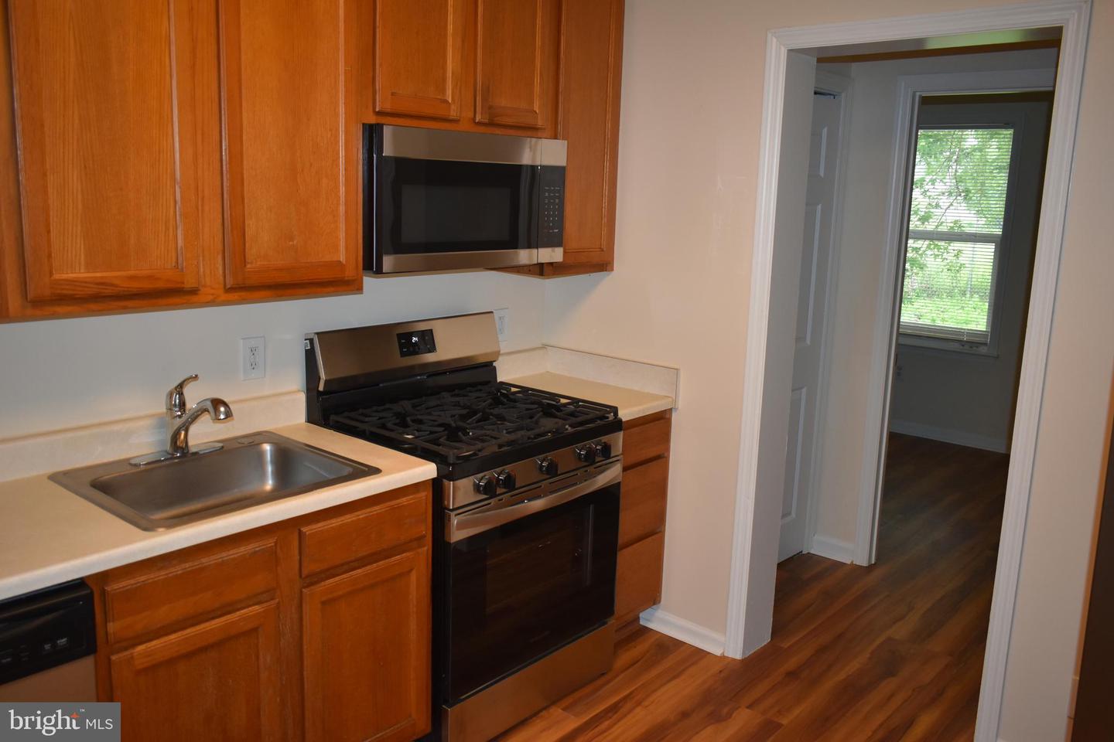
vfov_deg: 43.6
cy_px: 371
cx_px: 557
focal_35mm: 30
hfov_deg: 61.9
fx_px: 928
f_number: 3.5
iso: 800
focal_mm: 20
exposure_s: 1/160
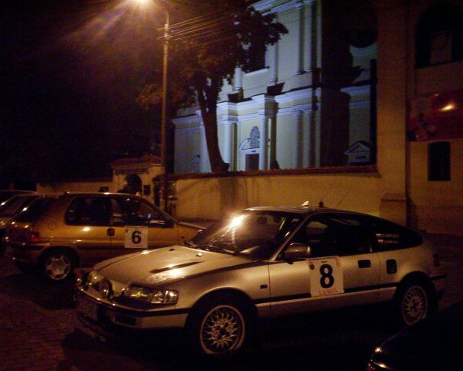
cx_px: 246
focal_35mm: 40
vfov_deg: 37.3
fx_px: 548
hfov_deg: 45.8
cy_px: 185
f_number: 4.5
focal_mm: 4.99
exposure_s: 1/8
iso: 200
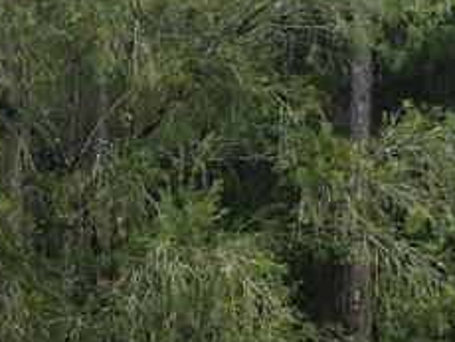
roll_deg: -0.1
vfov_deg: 11.1
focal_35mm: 129
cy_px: 486
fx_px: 1697
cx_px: -346
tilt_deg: -2.2
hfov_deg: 13.7
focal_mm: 4.15
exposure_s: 1/327
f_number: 2.2
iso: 32
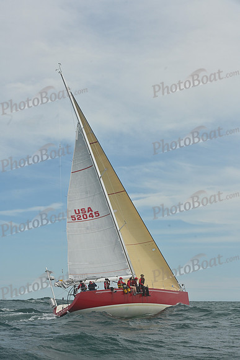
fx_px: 700
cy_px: 180
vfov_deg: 28.8
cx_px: 120
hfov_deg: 19.5
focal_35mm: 70
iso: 320
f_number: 10
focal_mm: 70
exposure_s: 1/1250
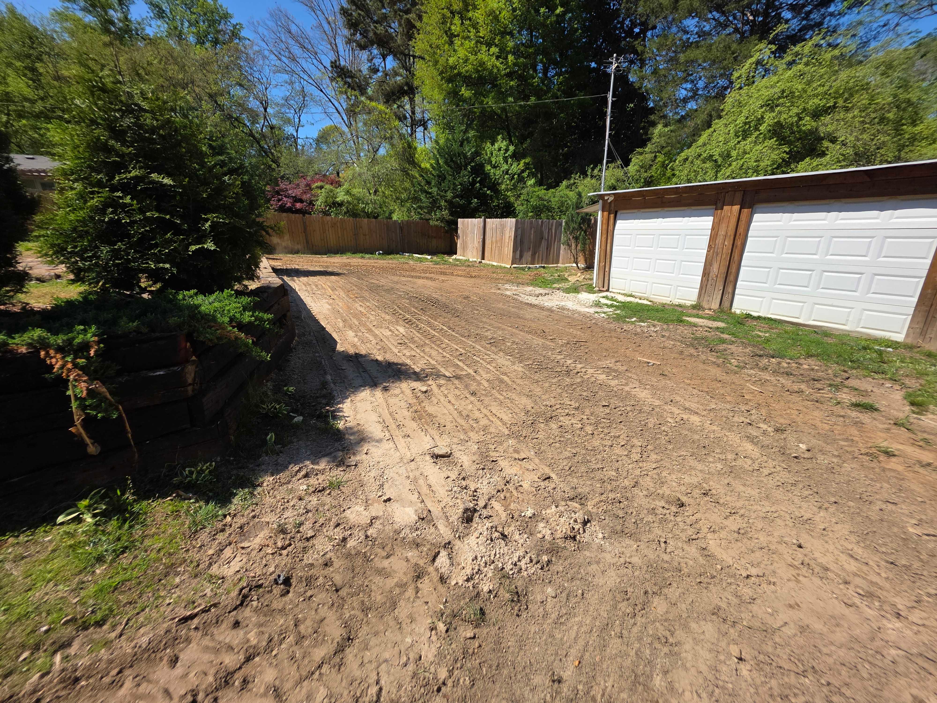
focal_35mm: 13
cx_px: 468
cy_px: 352
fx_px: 352
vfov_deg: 89.9
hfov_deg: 106.2
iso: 40
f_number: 1.9
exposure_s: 1/2000
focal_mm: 2.2
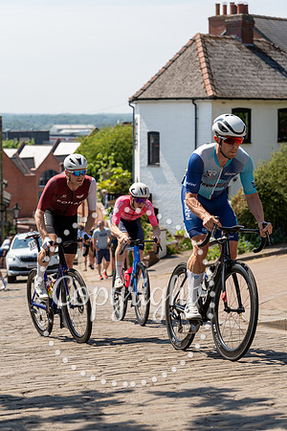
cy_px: 216
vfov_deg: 23.9
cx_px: 144
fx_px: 1016
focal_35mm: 85
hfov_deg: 16.1
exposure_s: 1/800
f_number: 4.5
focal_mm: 85
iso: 160
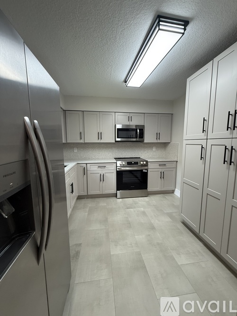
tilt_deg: -6.2
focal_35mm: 14
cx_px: 118
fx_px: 128
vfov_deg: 102.1
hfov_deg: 85.7
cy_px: 158
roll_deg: +0.0
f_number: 2.2
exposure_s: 1/120
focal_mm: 2.22
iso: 200
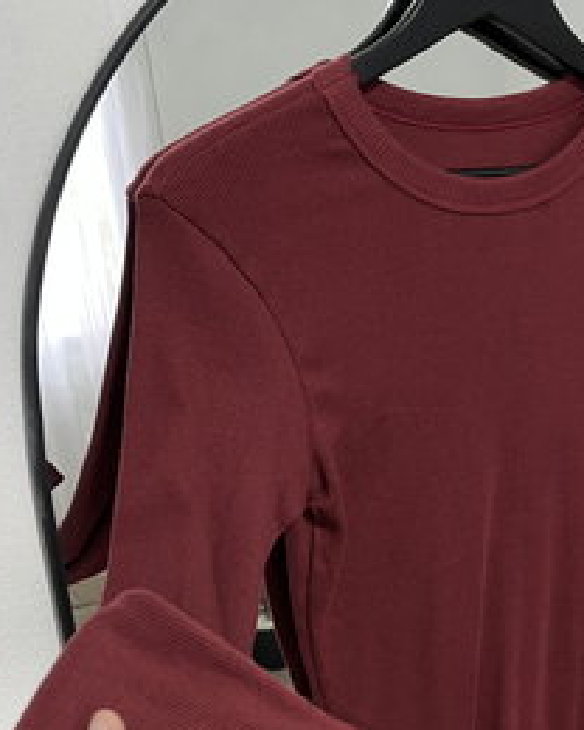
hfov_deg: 28.7
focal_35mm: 52
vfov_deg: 35.7
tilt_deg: -15.0
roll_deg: +5.9
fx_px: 1123
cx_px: 438
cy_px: 479
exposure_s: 1/50
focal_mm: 5.1
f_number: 1.6
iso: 100
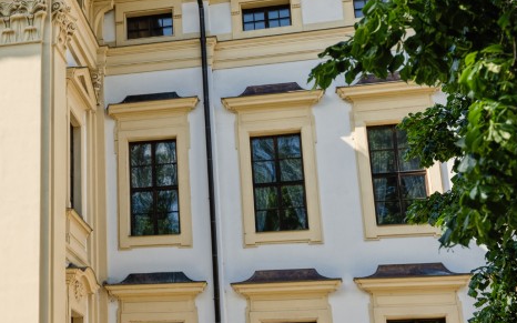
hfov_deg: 32.7
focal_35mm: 59
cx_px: 51
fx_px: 835
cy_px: 151
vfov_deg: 21.9
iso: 100
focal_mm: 23.5
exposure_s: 1/1600
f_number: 2.8
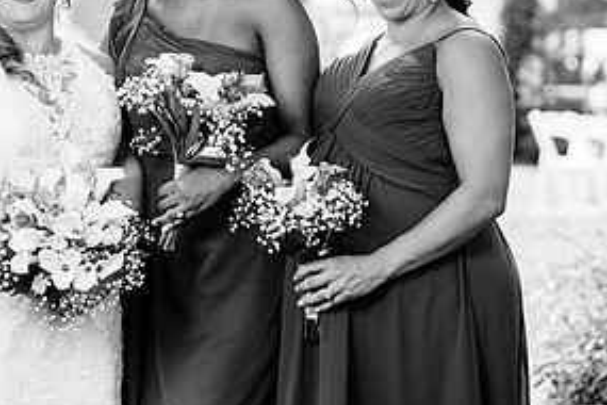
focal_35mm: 230
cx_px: 44
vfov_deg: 6.0
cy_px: 60
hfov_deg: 8.9
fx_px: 3878
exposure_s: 1/200
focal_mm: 106
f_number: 4
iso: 100
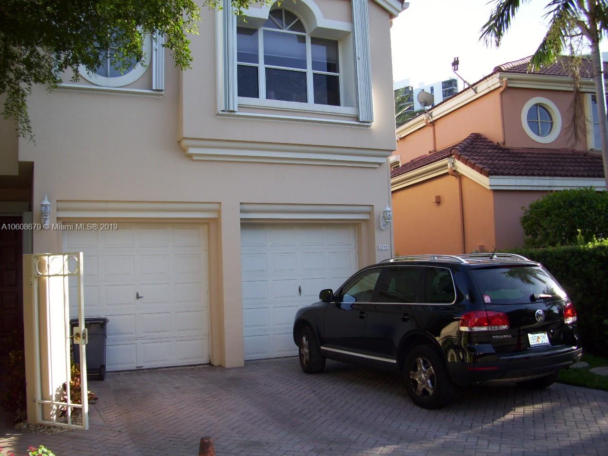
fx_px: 597
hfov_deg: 54.0
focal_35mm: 34
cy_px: 228
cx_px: 304
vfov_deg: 41.8
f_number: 2.9
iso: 80
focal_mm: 5.7
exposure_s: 1/250
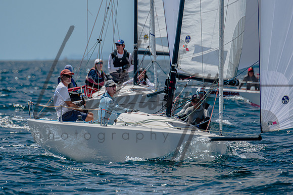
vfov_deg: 2.1
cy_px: 106
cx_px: 132
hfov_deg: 3.1
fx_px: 5451
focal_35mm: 670
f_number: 5.6
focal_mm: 400
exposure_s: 1/2000
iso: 200
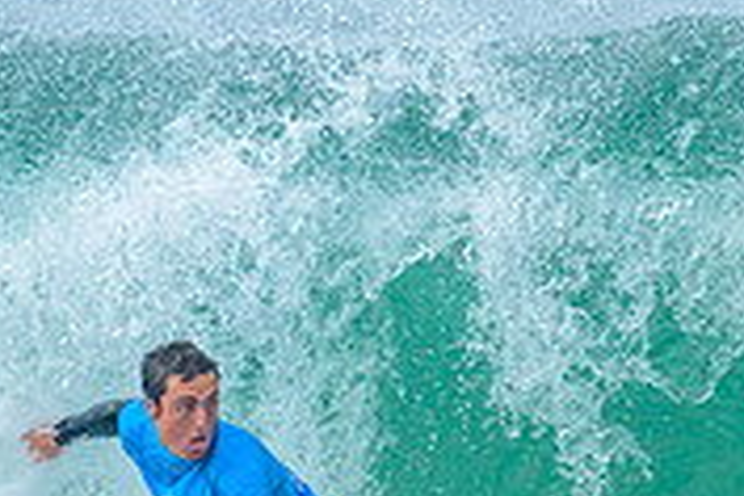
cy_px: 382
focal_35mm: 3296
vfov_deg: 0.4
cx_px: 321
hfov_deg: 0.6
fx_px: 68112
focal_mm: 800
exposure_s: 1/2000
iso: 450
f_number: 6.3
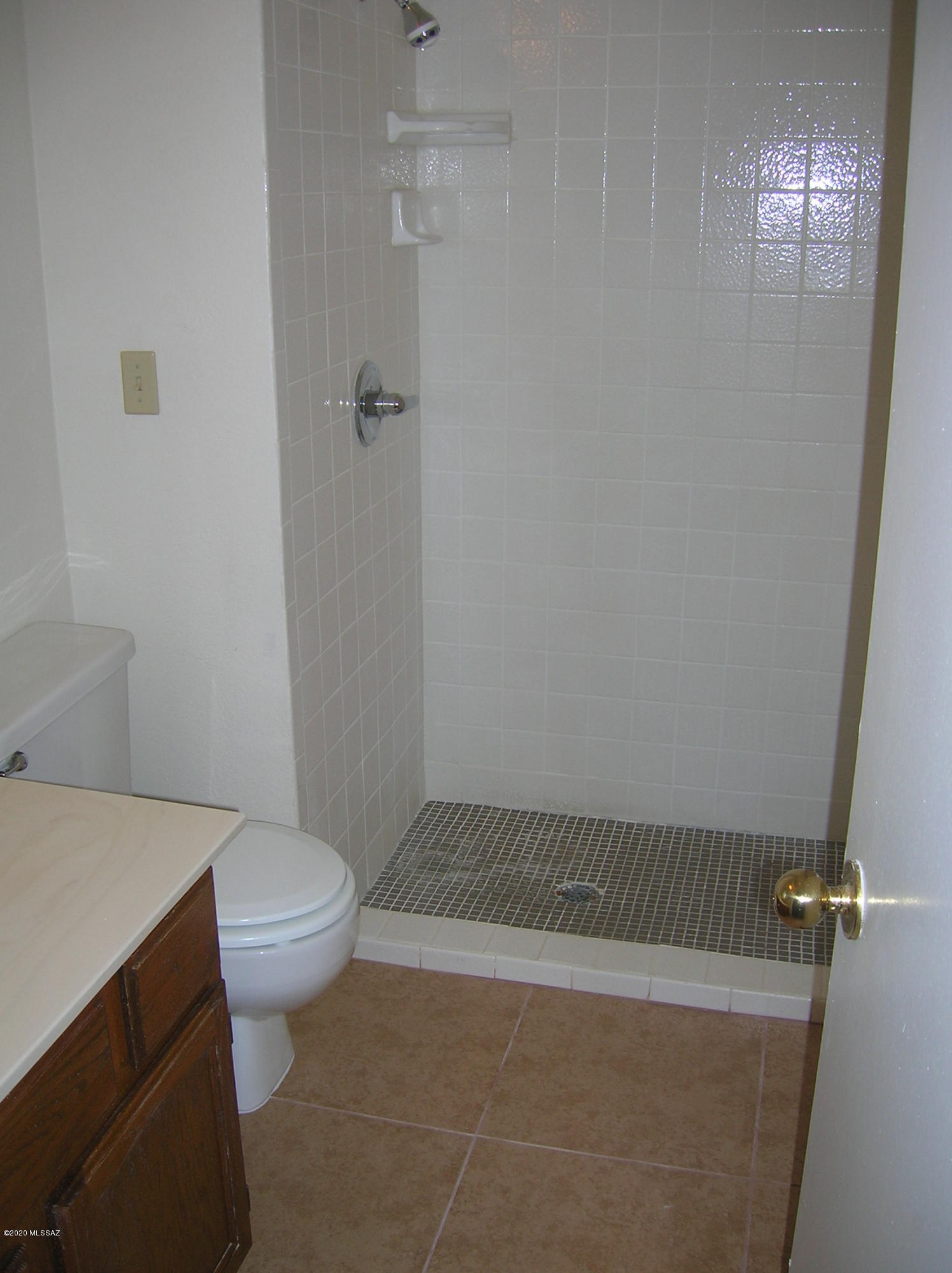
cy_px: 636
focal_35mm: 34
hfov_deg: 41.7
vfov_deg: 54.0
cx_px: 476
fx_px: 1249
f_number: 2.9
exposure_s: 1/60.1
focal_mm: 5.7
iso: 50
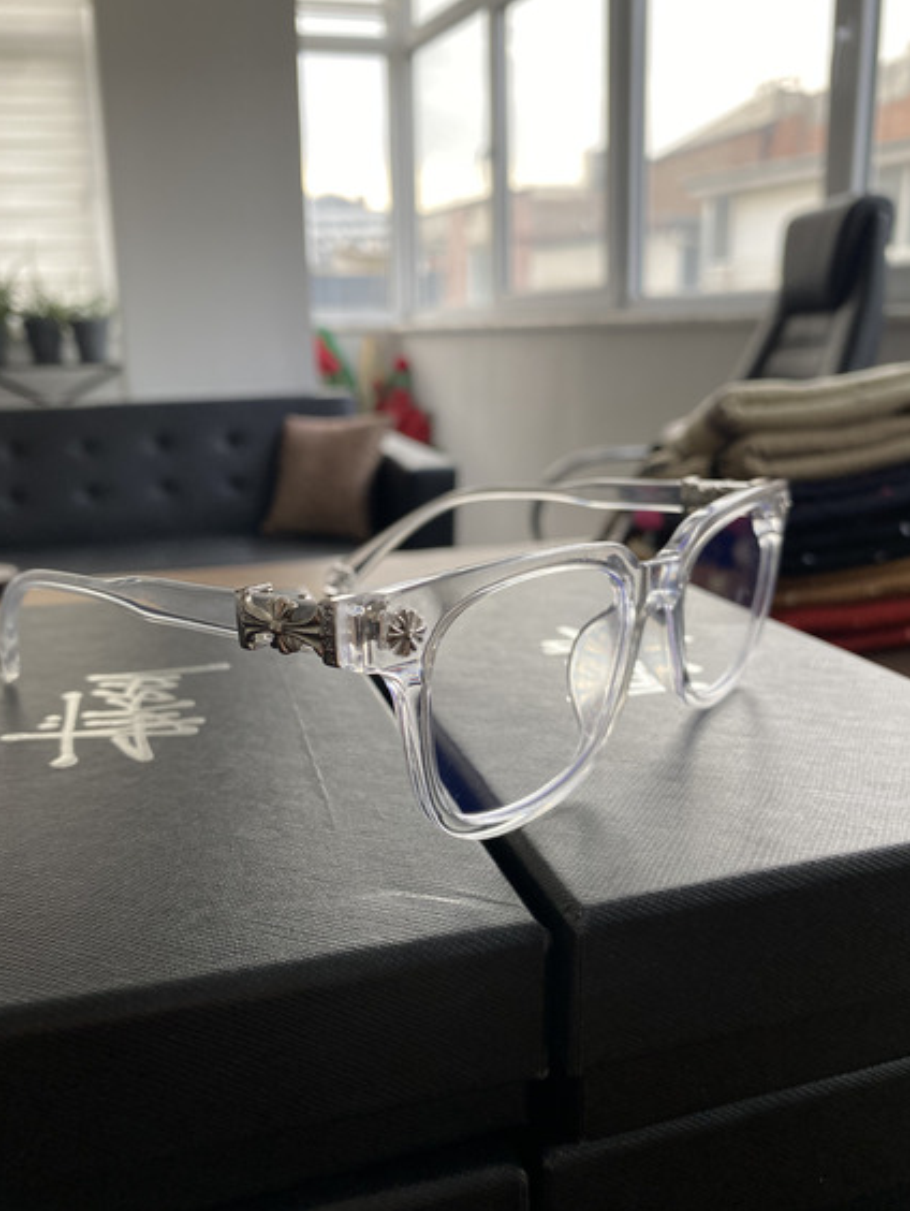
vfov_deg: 65.3
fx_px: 945
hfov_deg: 51.4
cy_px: 610
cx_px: 444
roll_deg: +1.2
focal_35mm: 27
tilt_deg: -14.4
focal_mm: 4.25
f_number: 1.8
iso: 80
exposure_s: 1/122
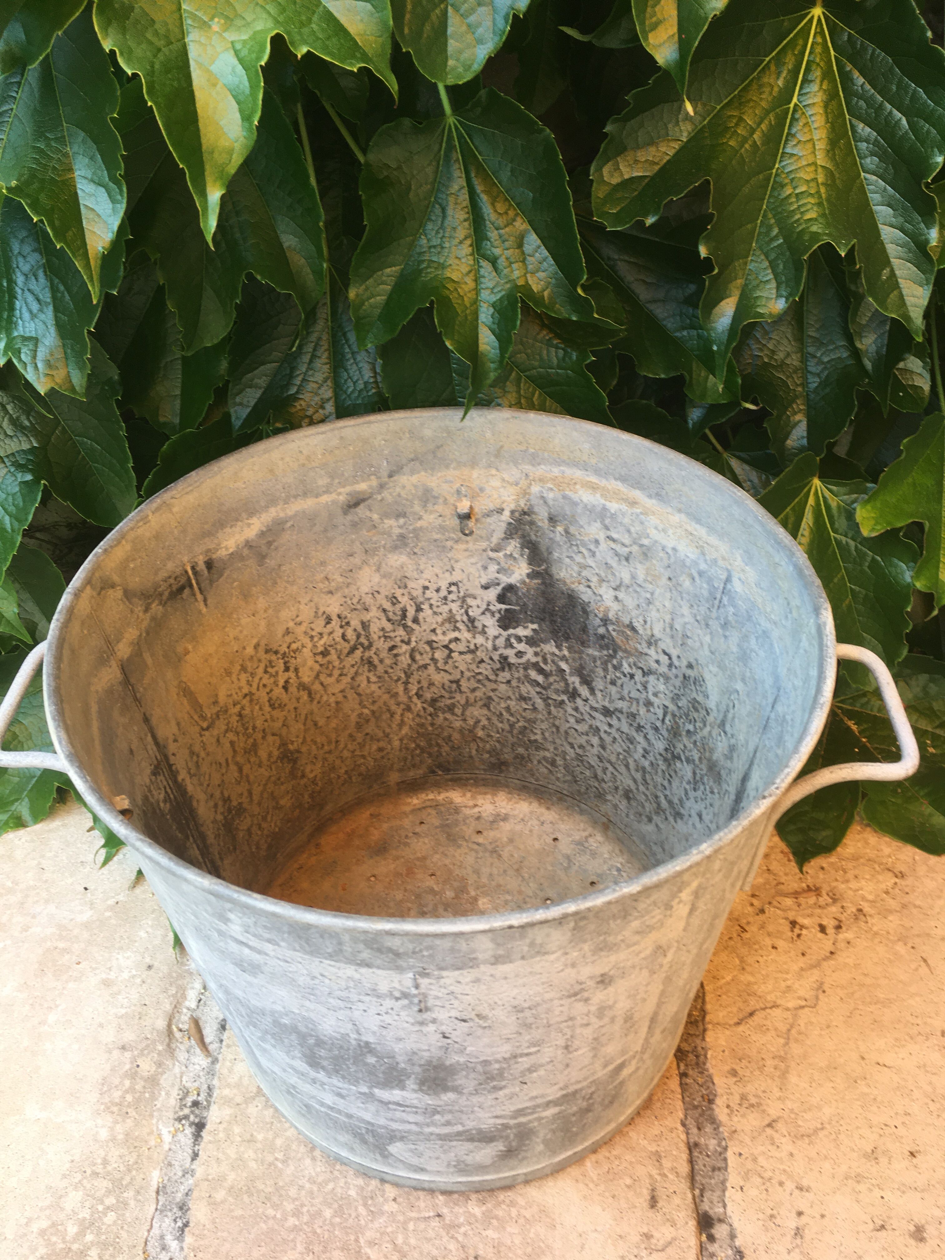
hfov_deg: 48.2
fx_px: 1056
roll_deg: +1.6
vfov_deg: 61.7
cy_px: 630
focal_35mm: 29
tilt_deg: -41.9
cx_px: 472
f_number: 2.2
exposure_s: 1/100
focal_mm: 4.15
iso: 32
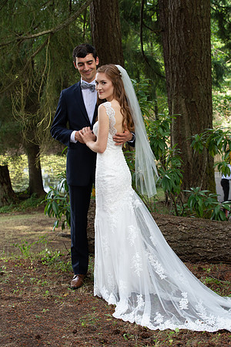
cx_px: 116
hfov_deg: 19.5
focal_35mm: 70
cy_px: 174
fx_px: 674
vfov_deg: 28.8
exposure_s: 1/160
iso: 800
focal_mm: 70
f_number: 9
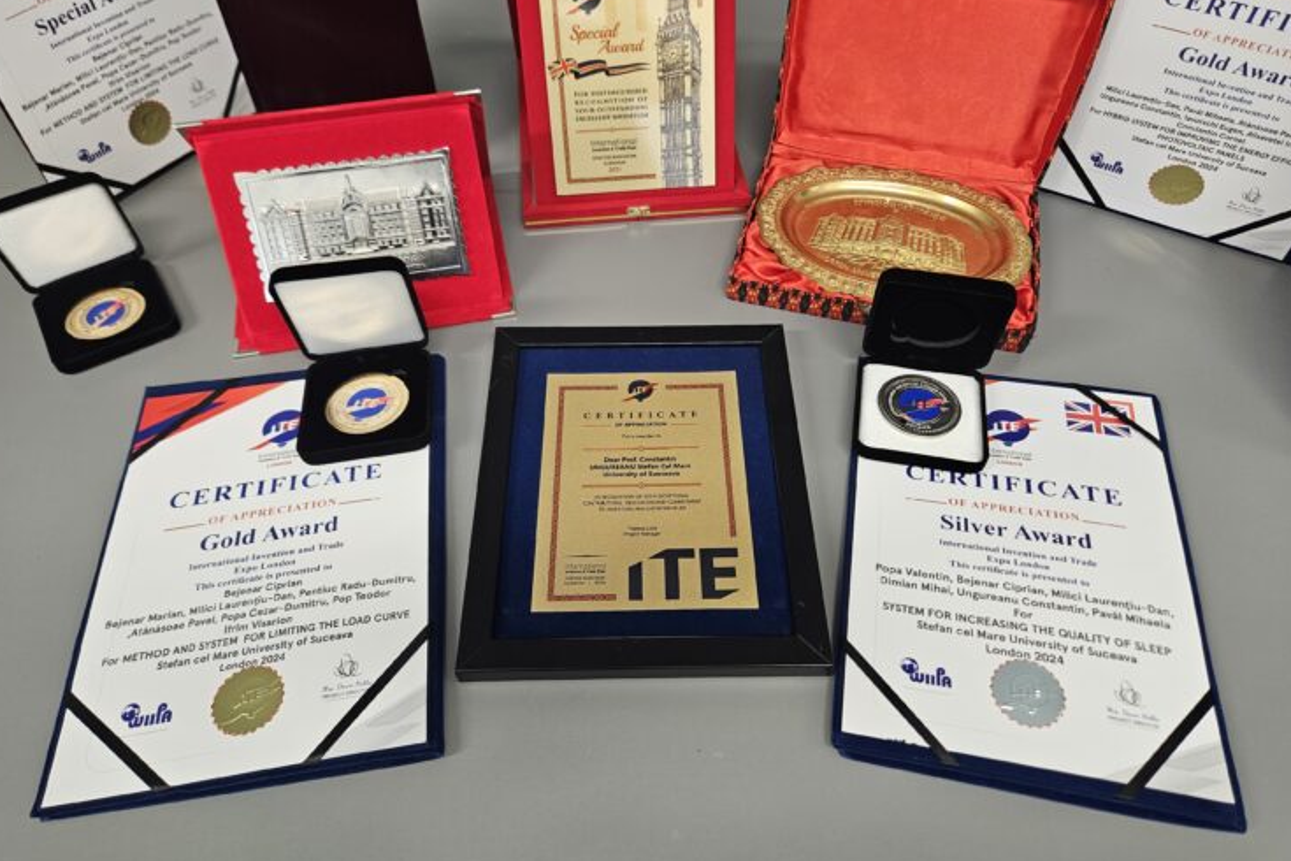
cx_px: 650
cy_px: 394
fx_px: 896
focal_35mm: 25
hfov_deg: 71.5
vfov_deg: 51.2
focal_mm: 5.4
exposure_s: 1/100
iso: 160
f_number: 1.8
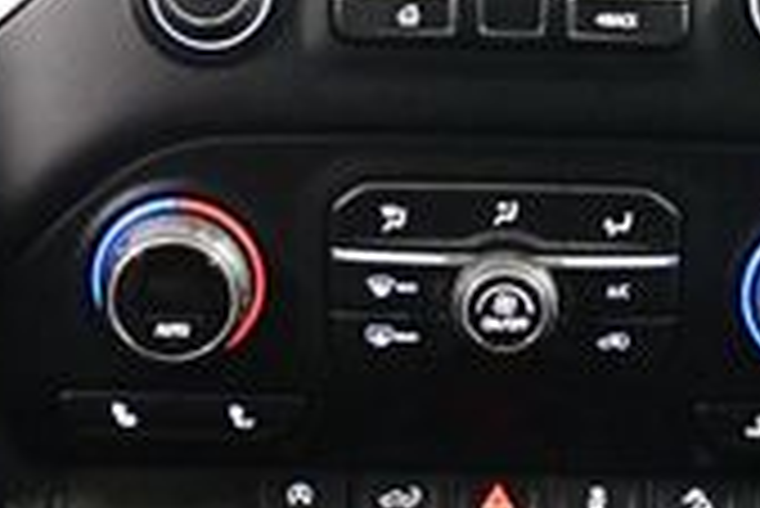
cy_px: 112
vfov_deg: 10.1
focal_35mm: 136
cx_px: 508
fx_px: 2874
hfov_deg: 15.0
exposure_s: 1/60
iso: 8000
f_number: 3.5
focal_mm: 18
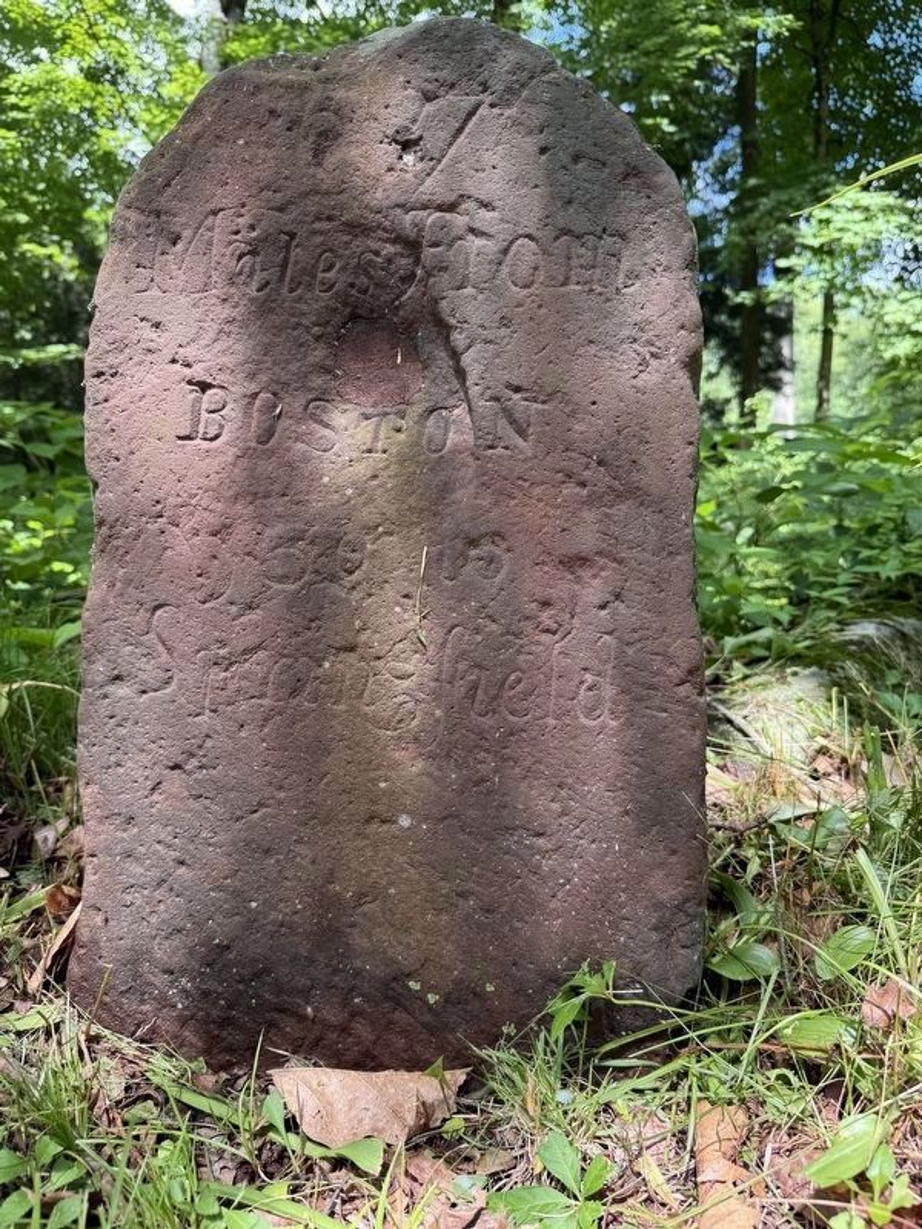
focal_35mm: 24
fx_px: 852
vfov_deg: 71.6
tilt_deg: -3.3
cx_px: 461
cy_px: 614
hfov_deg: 56.8
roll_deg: +0.8
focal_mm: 6.76
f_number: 1.78
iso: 80
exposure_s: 1/240
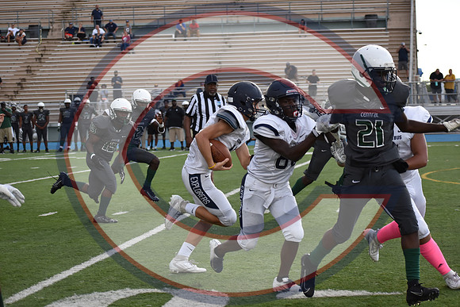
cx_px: 230
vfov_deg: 11.2
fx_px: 1572
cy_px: 154
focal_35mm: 123
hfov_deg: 16.6
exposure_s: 1/1000
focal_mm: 82
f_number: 4.8
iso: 640
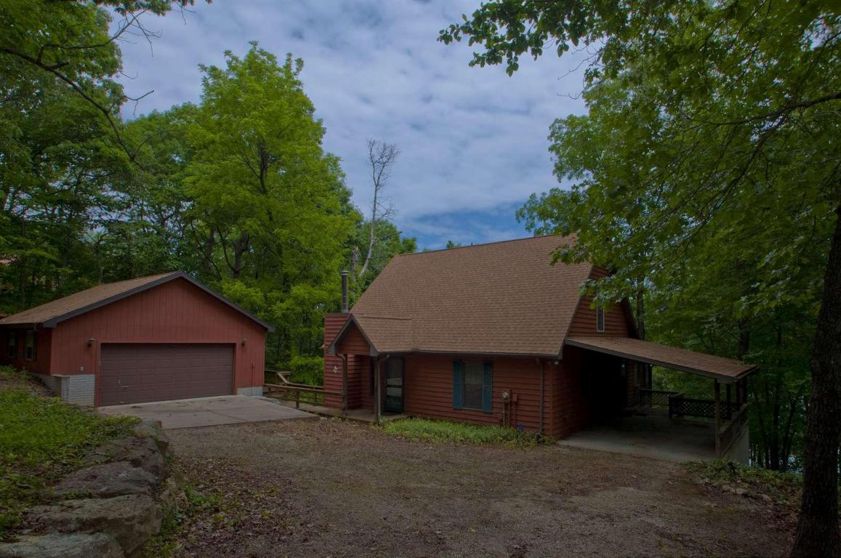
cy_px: 279
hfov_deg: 90.1
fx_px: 420
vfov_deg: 67.2
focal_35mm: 18
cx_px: 420
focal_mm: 12
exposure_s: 1/400
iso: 200
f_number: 10
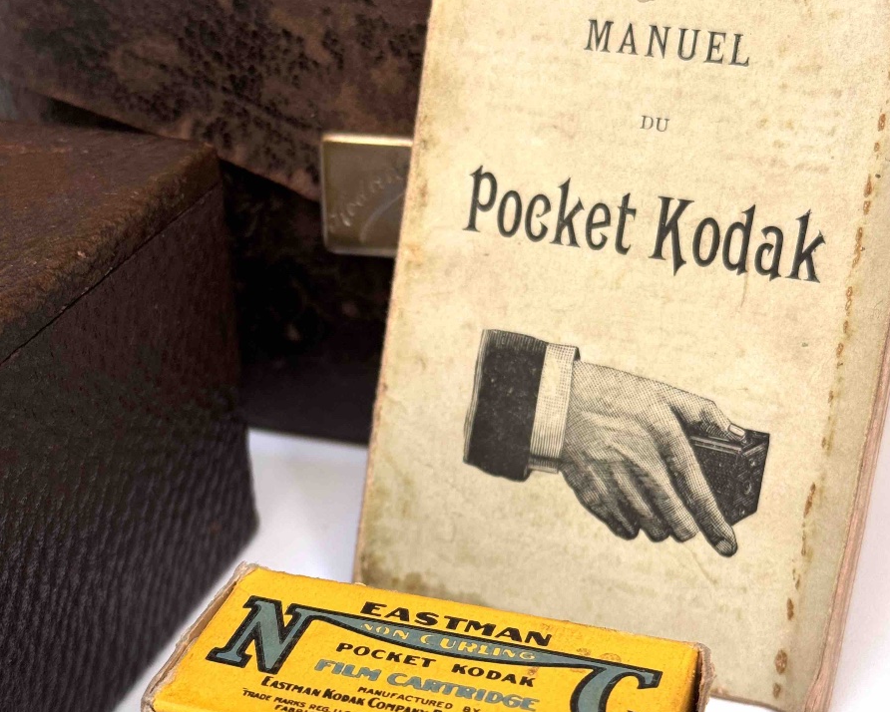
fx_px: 1660
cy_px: 469
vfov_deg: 24.1
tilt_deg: -31.4
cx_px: 448
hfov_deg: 30.0
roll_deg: +3.7
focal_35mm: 63
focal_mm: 6.76
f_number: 1.78
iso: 80
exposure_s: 1/121
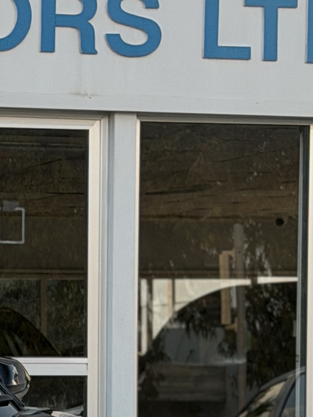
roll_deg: -0.2
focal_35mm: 215
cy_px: 507
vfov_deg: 9.1
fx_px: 2592
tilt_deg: -2.1
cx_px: -324
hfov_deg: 6.7
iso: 100
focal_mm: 6.76
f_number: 1.78
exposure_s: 1/506
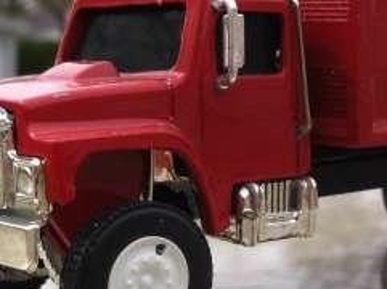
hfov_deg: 20.8
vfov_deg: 15.8
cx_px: 334
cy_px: 153
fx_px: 1038
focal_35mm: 93
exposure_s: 1/714
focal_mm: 3.85
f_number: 2.8
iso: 80
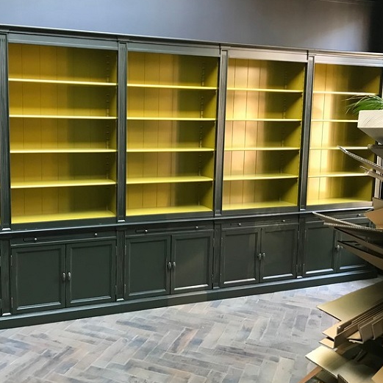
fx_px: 476
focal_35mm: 38
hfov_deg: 43.5
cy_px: 176
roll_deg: -0.7
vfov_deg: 43.8
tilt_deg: -4.6
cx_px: 140
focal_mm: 3.99
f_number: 1.8
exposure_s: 1/11
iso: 100
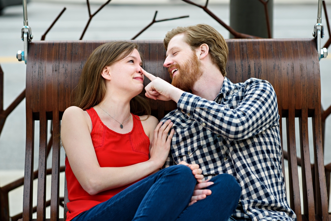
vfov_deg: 16.1
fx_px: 782
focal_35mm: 85
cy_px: 110
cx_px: 166
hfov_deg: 23.9
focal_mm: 85
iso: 200
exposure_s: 1/250
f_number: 2.8
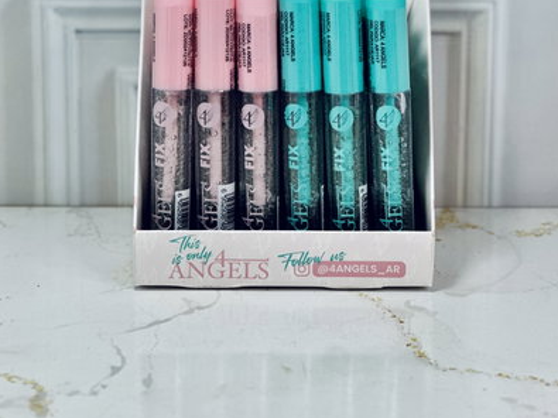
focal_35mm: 104
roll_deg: -1.1
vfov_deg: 14.2
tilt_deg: -9.8
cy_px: 102
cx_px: 280
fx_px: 1676
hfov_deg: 18.9
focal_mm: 9
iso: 100
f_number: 2.8
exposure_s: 1/100
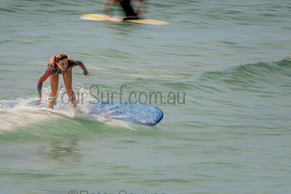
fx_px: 6359
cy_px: 86
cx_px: 75
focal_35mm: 787
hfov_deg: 2.6
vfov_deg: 1.7
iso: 64
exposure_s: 1/20
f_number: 18
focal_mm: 500
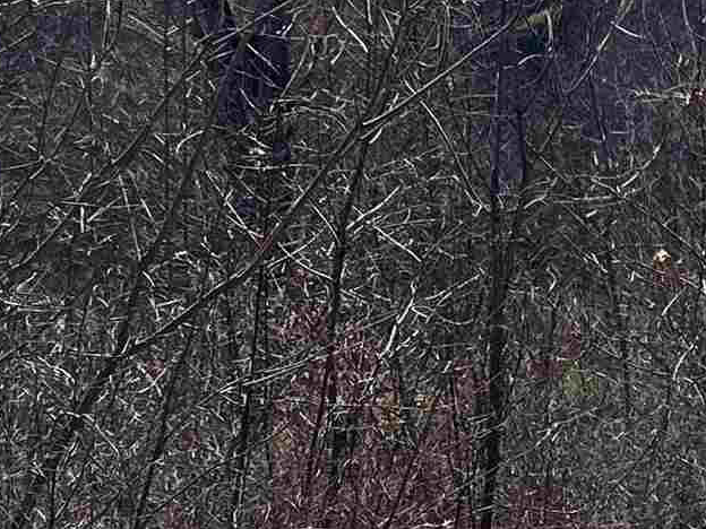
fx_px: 2611
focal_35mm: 128
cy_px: 359
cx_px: 1069
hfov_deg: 14.4
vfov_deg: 11.6
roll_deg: -1.5
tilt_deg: -4.1
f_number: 1.5
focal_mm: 5.7
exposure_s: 1/4444
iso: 50
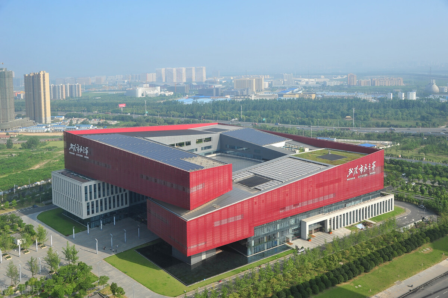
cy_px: 149
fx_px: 398
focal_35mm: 32
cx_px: 224
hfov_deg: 58.7
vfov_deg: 41.1
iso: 250
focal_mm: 32
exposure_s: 1/640
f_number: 6.3
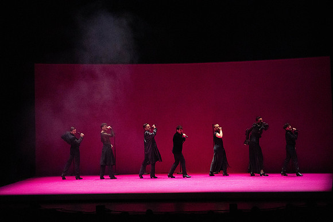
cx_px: 166
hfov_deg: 15.8
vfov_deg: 10.6
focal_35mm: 130
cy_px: 111
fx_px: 1203
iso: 25600
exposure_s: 1/400
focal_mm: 130
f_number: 9
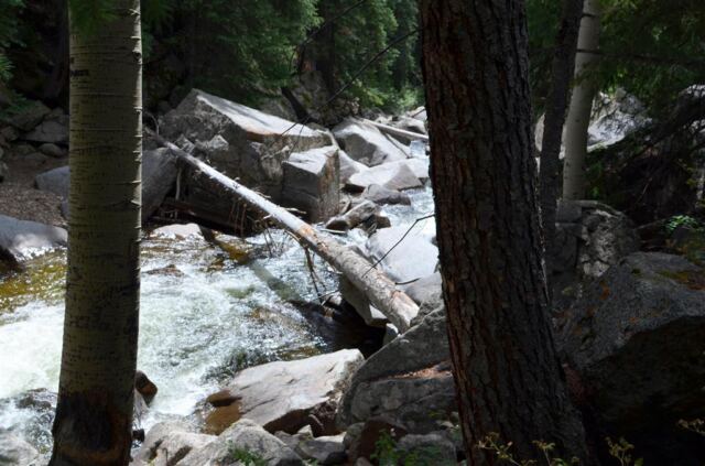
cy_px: 233
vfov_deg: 25.6
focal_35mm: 52
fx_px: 1025
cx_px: 352
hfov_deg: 37.9
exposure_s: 1/250
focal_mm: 35
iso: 100
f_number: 8
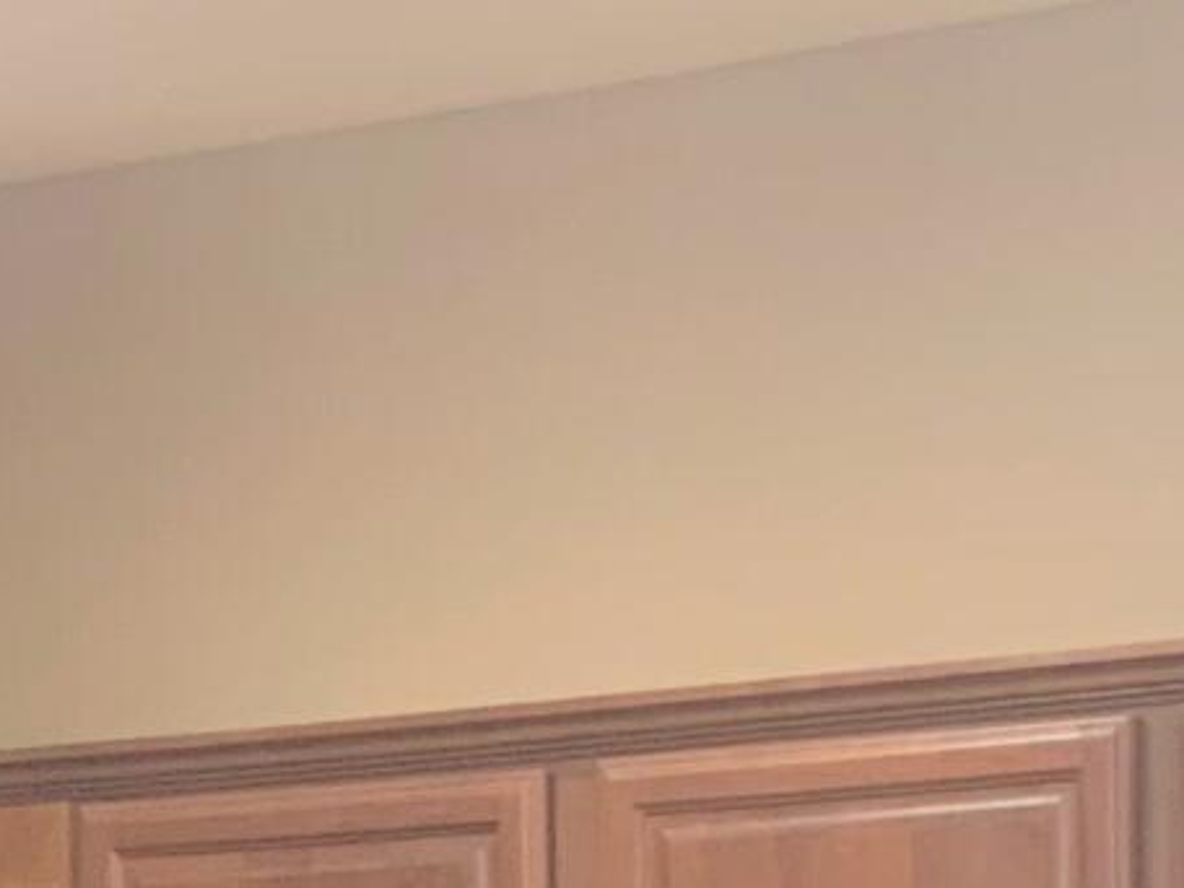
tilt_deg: +1.4
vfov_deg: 8.4
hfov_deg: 11.5
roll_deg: +3.4
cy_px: 1571
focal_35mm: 171
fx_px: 5849
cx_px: 187
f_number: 1.8
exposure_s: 1/60
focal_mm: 4.25
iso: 250
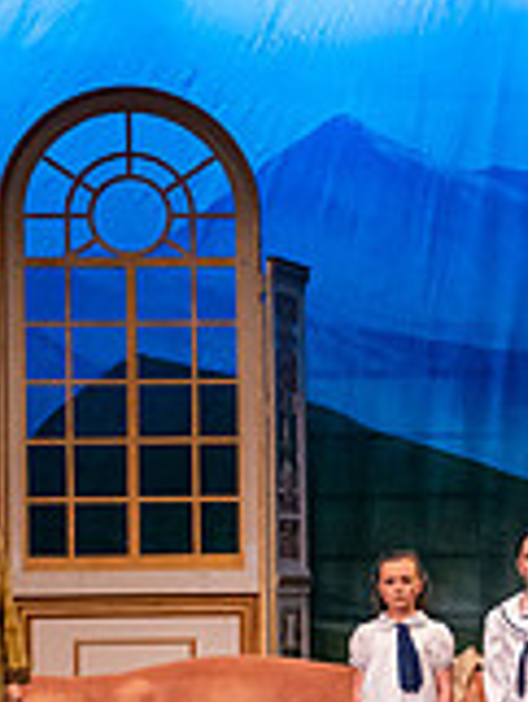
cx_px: 820
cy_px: 565
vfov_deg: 10.4
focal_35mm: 190
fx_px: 3859
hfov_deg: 7.7
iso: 2500
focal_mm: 55
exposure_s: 1/200
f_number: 3.2
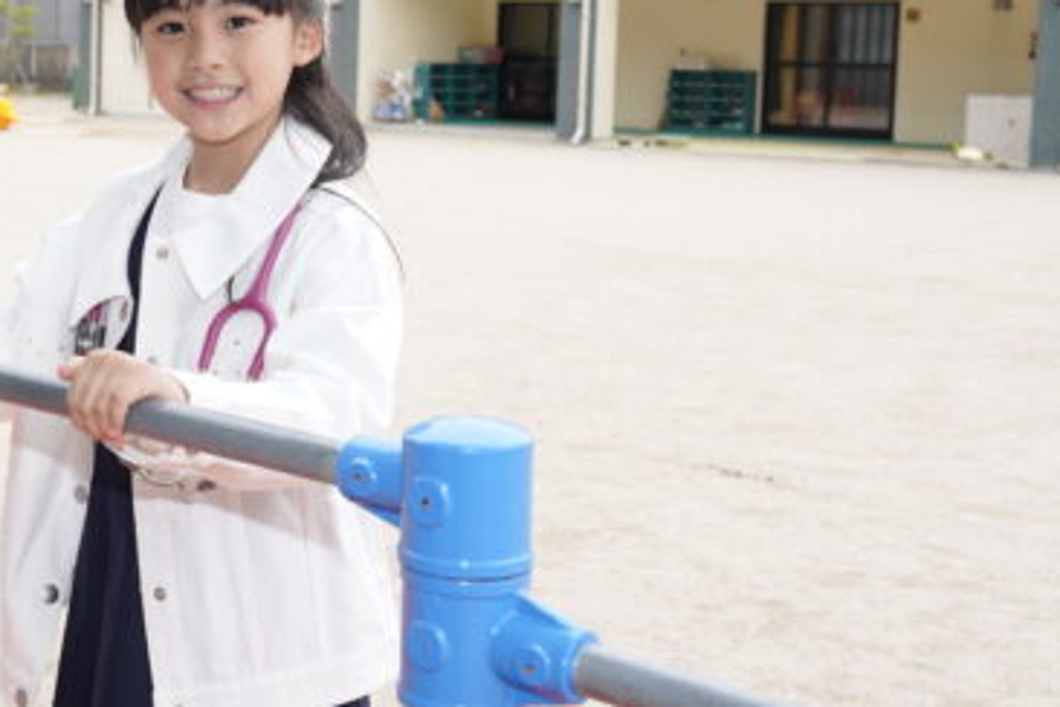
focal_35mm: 59
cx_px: 206
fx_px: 1737
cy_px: 203
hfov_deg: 32.9
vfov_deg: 22.8
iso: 400
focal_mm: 36
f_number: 7.1
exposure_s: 1/200
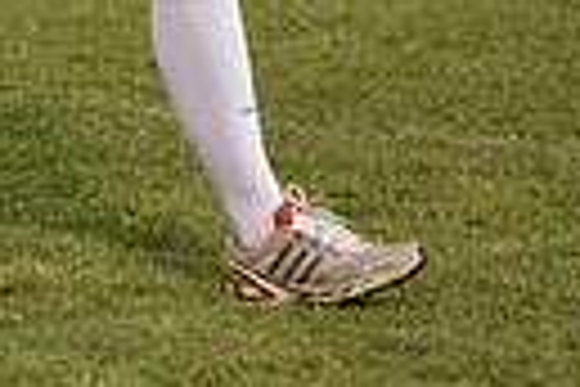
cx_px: -427
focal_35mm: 605
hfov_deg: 3.4
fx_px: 9746
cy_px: -430
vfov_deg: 2.3
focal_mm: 135
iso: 6400
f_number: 2.8
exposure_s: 1/400
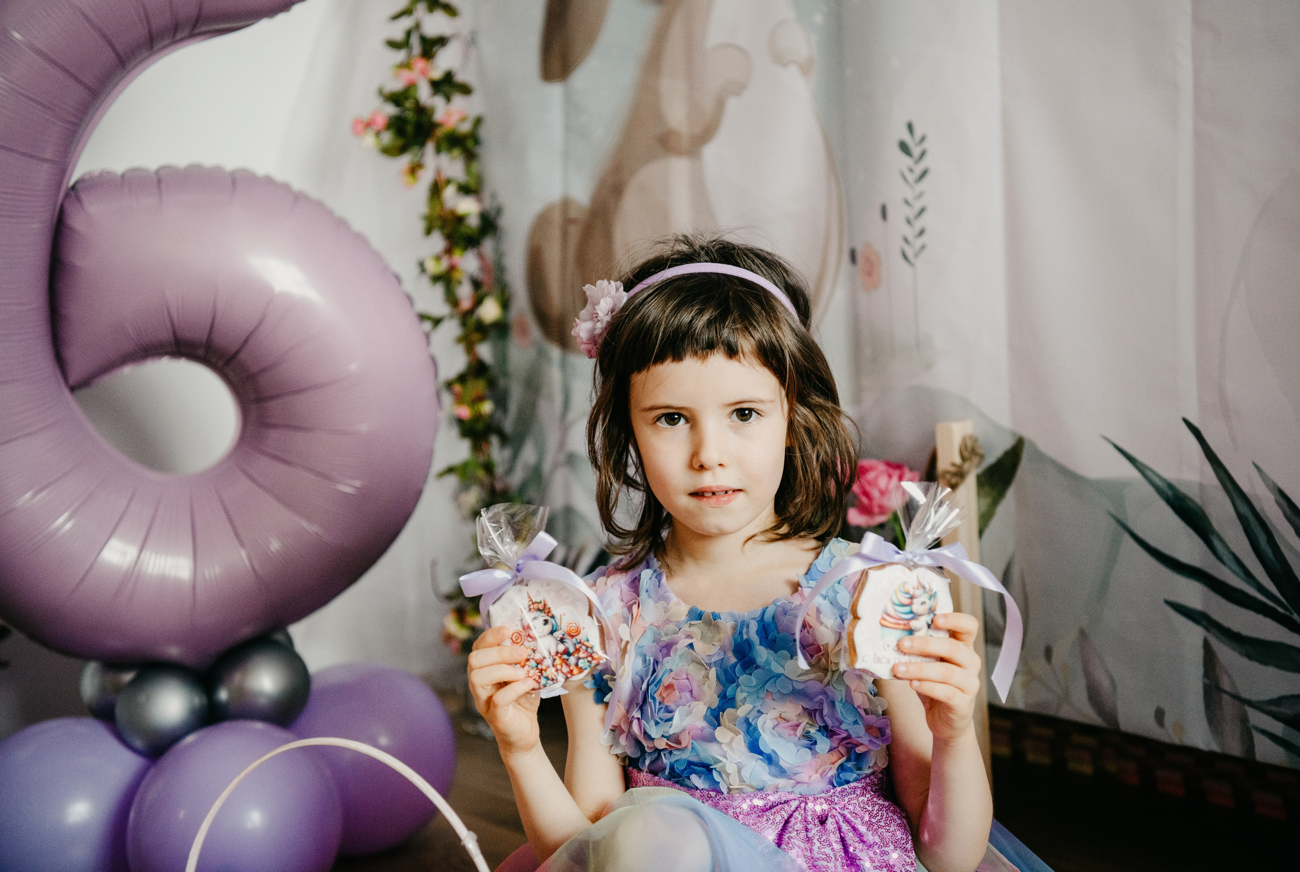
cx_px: 697
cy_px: 407
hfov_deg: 37.1
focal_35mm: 54
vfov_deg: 25.4
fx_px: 1937
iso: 1250
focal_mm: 50
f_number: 3.2
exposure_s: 1/250
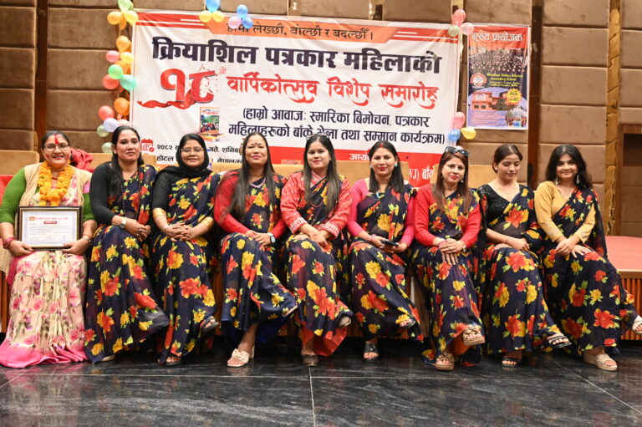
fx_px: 552
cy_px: 214
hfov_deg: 60.3
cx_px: 321
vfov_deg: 42.3
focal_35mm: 31
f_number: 4
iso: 3200
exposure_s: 1/80
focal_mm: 31
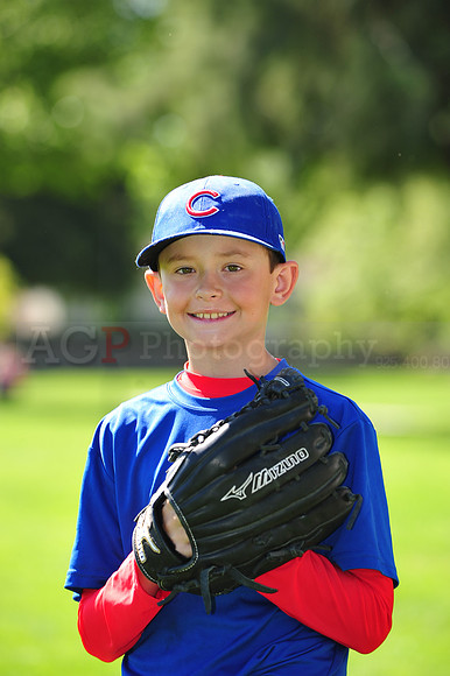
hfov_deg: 6.9
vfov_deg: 10.3
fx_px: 3754
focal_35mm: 200
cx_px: 225
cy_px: 338
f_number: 5.6
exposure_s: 1/320
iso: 200
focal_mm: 200
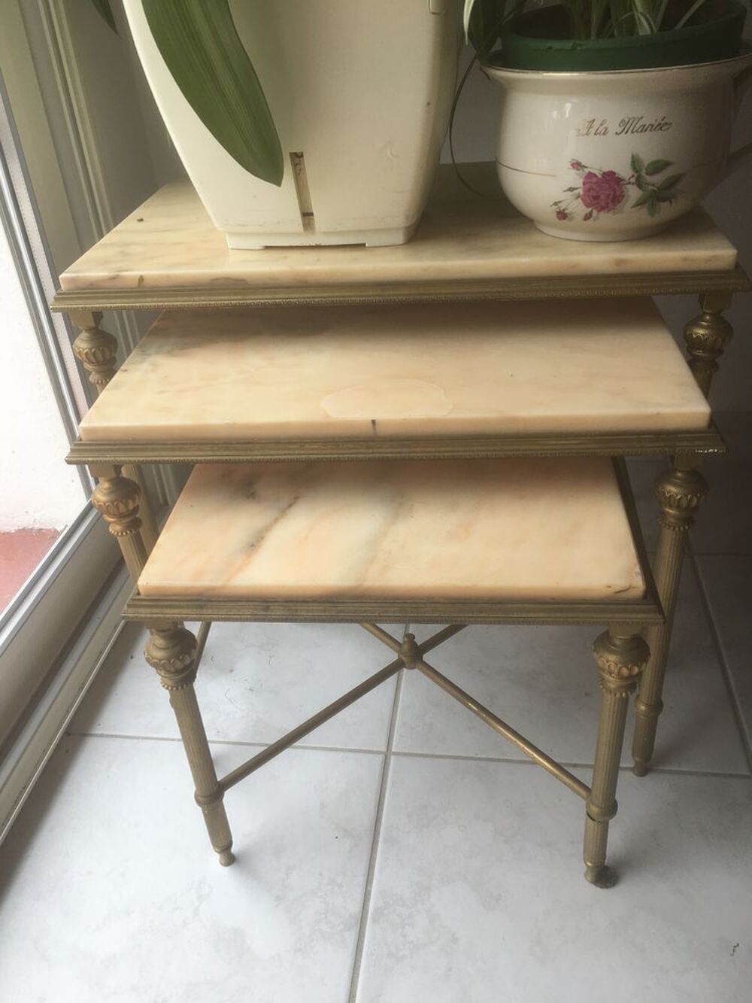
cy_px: 502
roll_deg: +4.9
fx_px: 840
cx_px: 376
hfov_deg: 48.2
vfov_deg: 61.7
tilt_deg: -34.3
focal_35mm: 29
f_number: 2.2
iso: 25
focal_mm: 4.15
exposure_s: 1/164
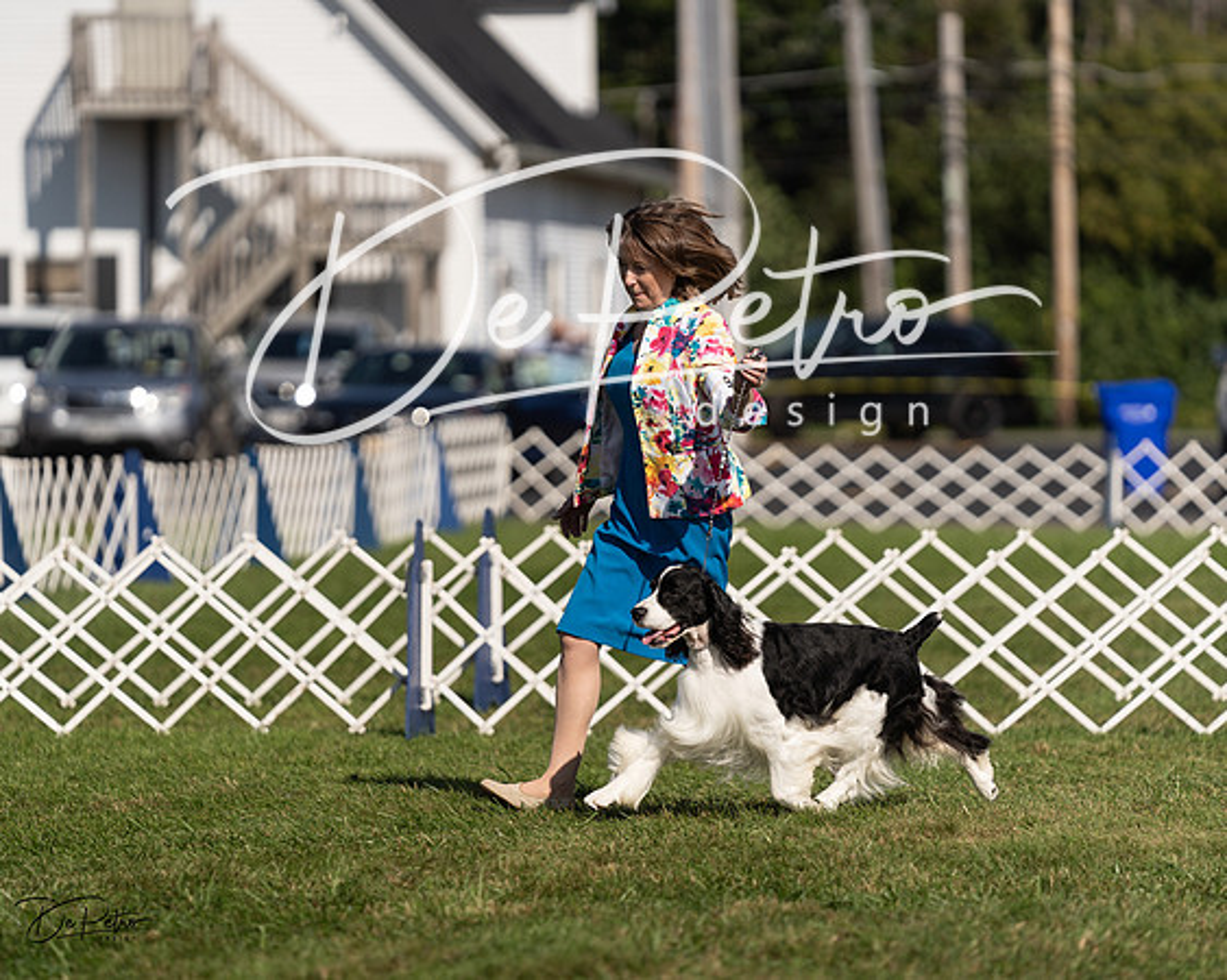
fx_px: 8177
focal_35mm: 225
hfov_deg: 8.6
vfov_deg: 6.9
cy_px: 490
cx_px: 614
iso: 100
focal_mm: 200
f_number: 3.2
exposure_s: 1/2500
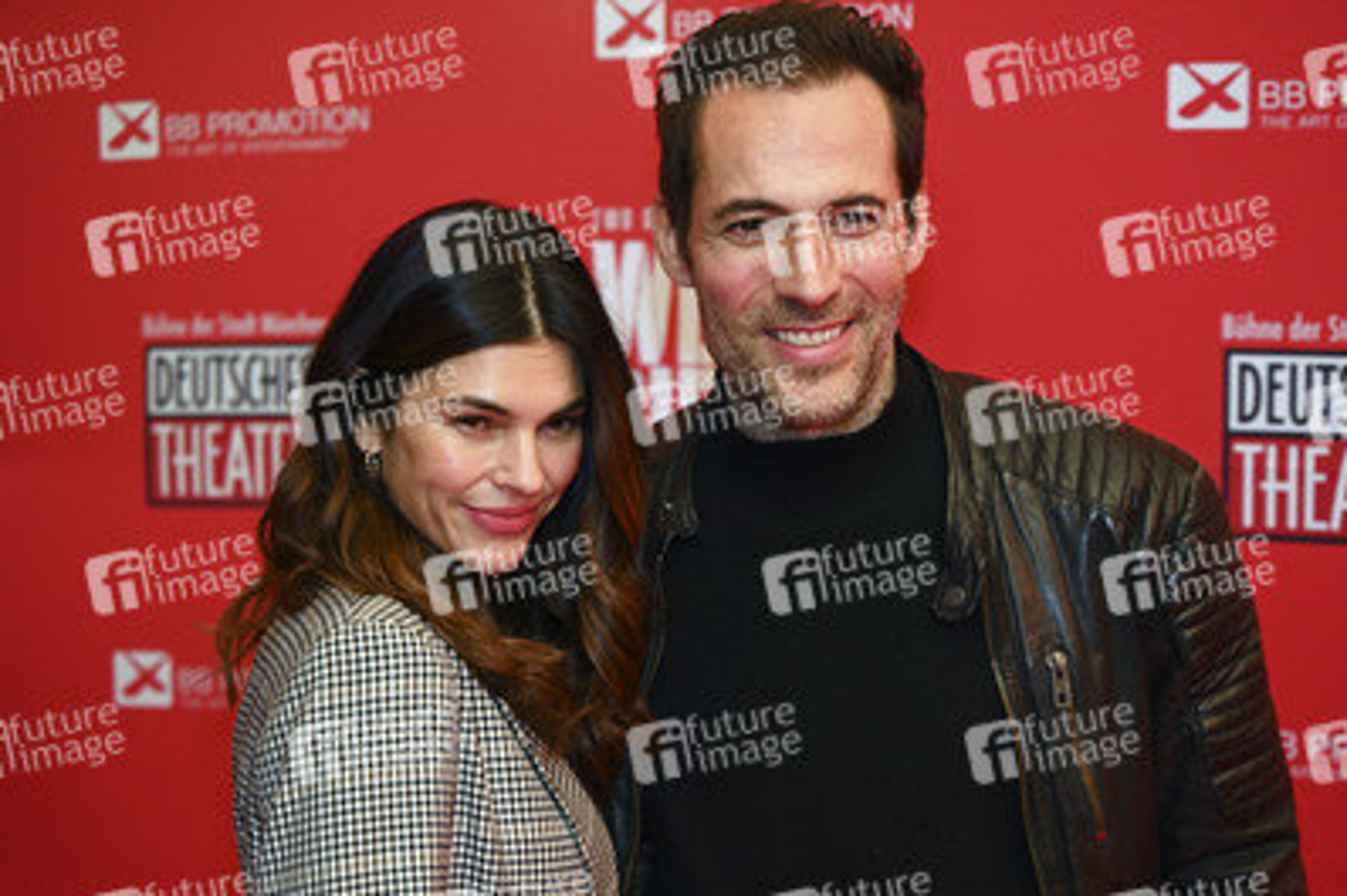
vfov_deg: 16.1
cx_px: 760
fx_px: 3179
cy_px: 490
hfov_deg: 23.9
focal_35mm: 85
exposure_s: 1/125
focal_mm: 75
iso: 1250
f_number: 2.8
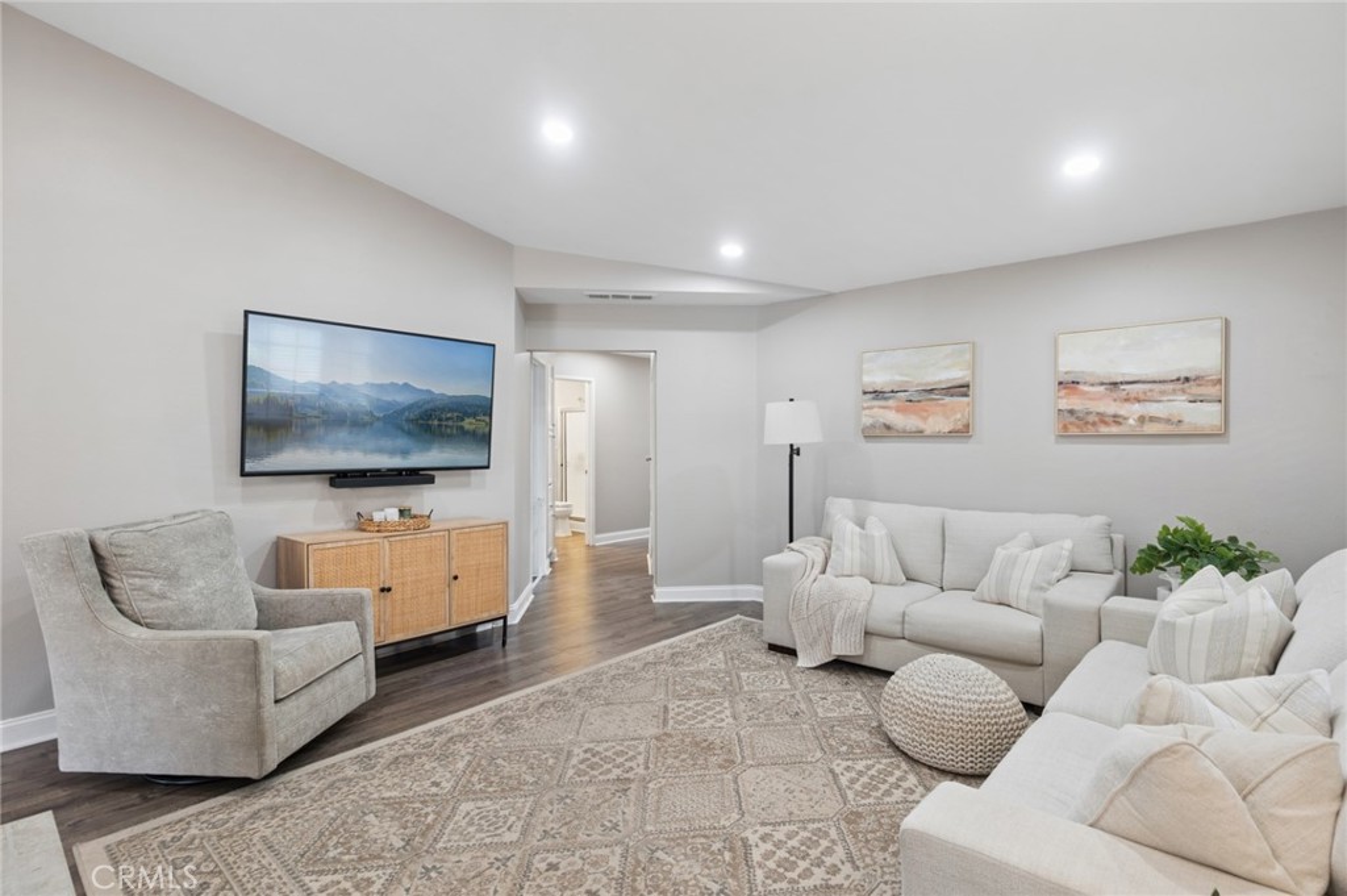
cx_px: 674
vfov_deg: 70.3
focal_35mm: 17
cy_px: 448
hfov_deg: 93.3
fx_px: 636
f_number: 9
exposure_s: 1/1.67
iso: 100
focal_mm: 17
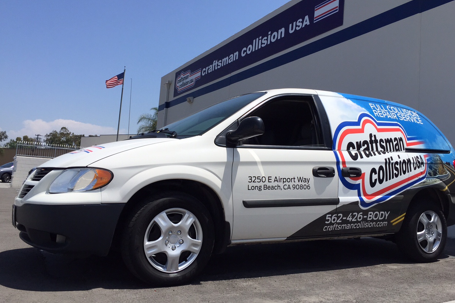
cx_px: 230
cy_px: 138
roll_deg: -3.5
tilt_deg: +5.7
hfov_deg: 60.3
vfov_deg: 42.3
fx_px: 392
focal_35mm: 31
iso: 32
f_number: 2.2
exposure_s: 1/3300
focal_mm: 4.15
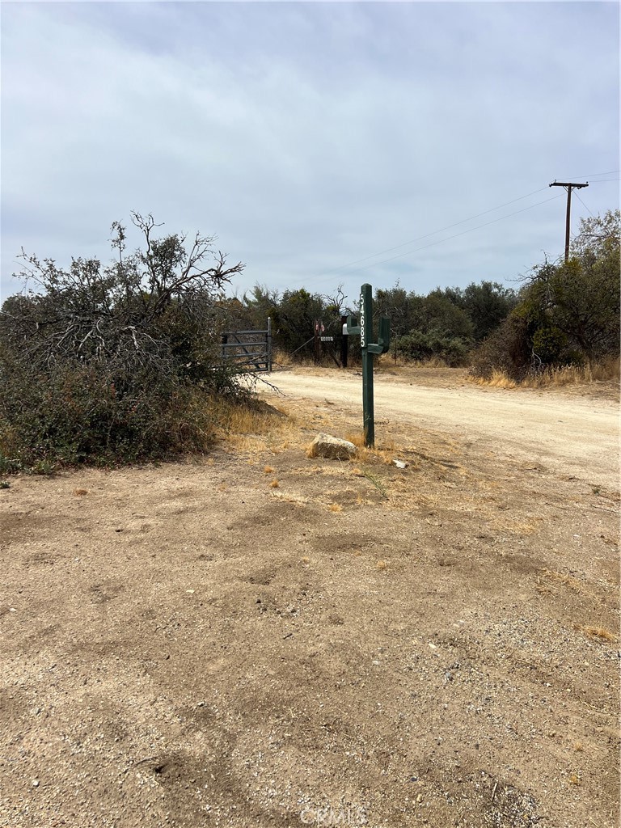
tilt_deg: -8.5
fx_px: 622
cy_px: 414
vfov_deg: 67.3
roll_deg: +0.2
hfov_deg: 53.1
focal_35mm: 26
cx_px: 310
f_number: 1.5
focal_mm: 5.7
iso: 50
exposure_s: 1/6211
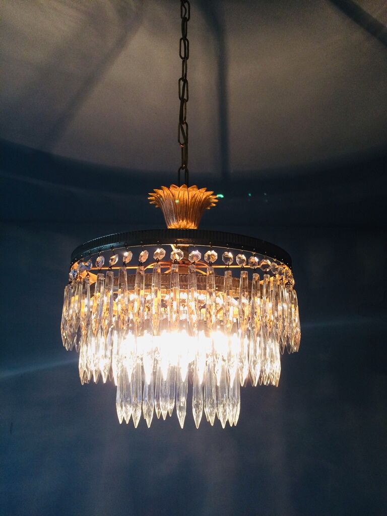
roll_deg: +1.6
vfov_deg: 61.7
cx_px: 194
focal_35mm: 29
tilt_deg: +14.1
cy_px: 258
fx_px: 432
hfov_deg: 48.2
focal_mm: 4.15
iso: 80
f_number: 2.2
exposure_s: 1/33
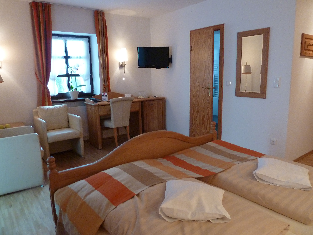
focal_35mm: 25
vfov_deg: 54.9
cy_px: 118
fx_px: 226
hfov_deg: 69.4
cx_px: 156
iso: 400
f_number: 3.3
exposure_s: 1/25
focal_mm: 4.1
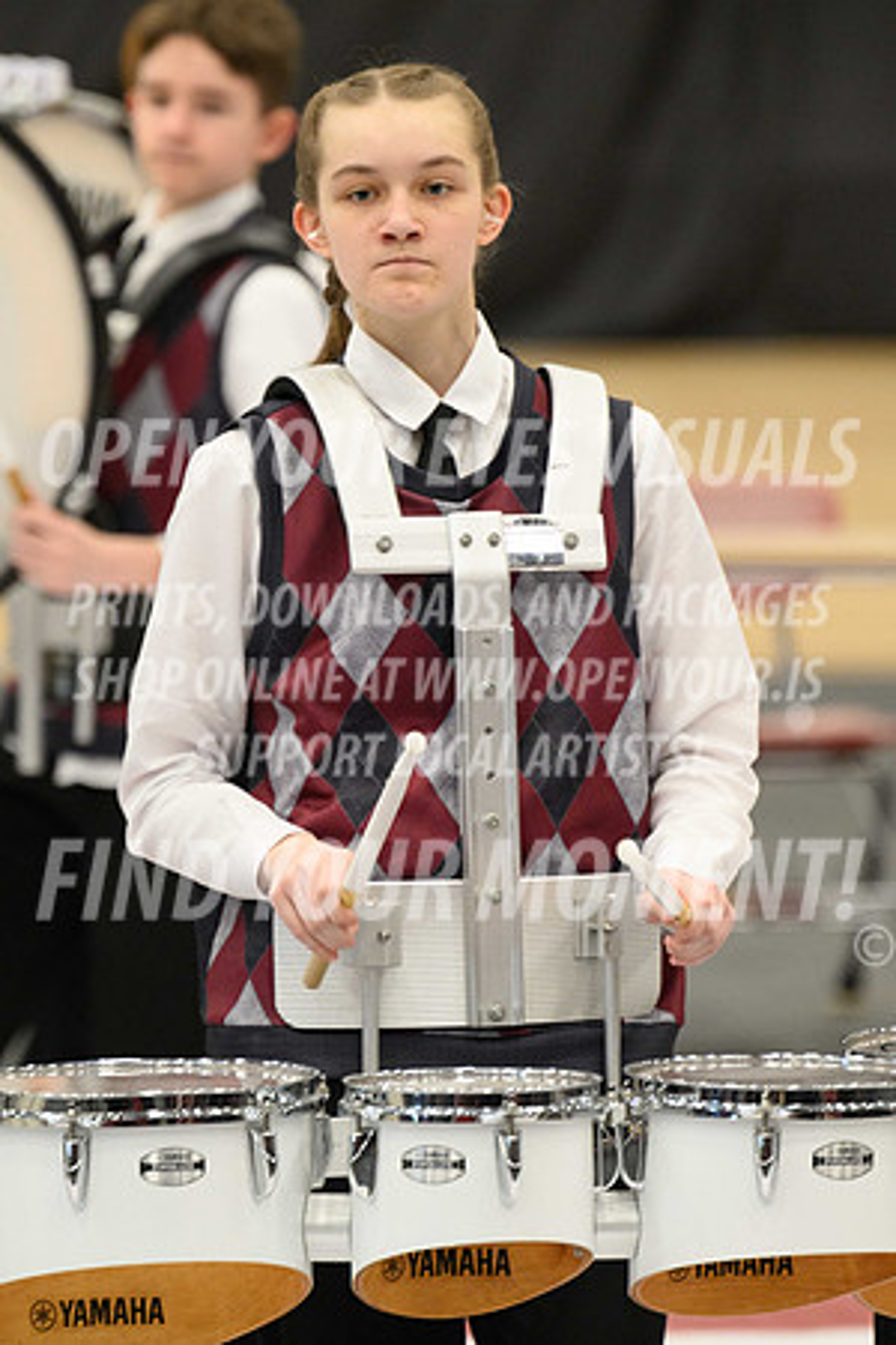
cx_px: 448
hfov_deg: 3.4
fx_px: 14932
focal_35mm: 400
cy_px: 672
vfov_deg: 5.2
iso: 6400
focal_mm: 400
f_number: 5.6
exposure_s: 1/250
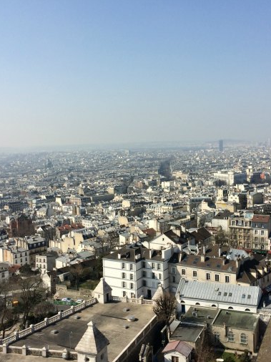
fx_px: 407
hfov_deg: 36.8
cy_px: 180
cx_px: 149
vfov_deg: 47.9
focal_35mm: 39
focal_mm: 4.15
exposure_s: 1/2740
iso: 32
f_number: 2.2
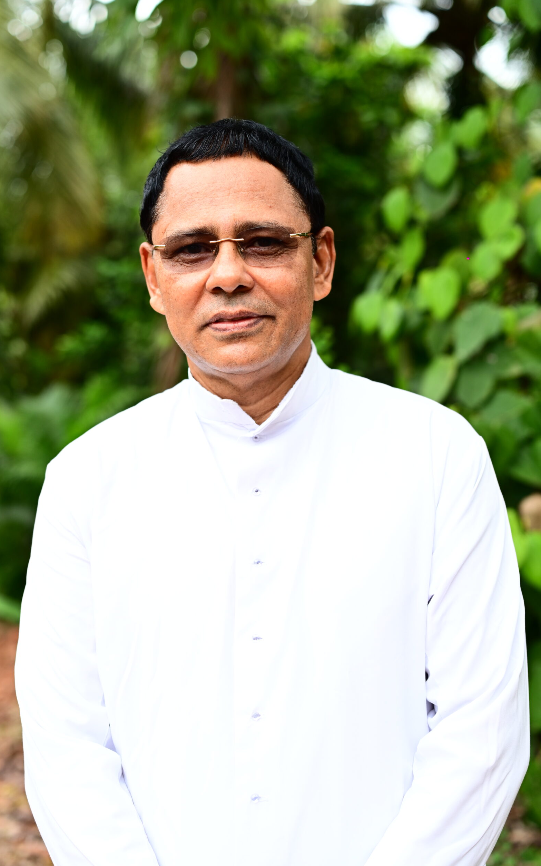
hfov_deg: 24.9
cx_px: 254
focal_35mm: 52
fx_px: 1227
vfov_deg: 38.9
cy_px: 431
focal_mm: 50
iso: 250
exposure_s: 1/320
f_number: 2.8
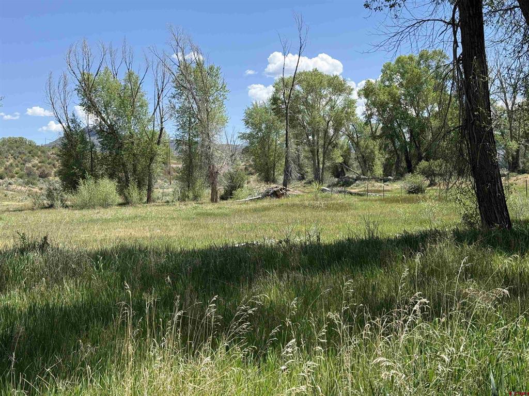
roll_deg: +1.9
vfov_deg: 30.3
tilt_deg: -1.0
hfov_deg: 39.7
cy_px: 198
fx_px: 734
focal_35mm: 48
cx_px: 264
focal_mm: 6.76
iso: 64
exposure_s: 1/2494
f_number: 1.78
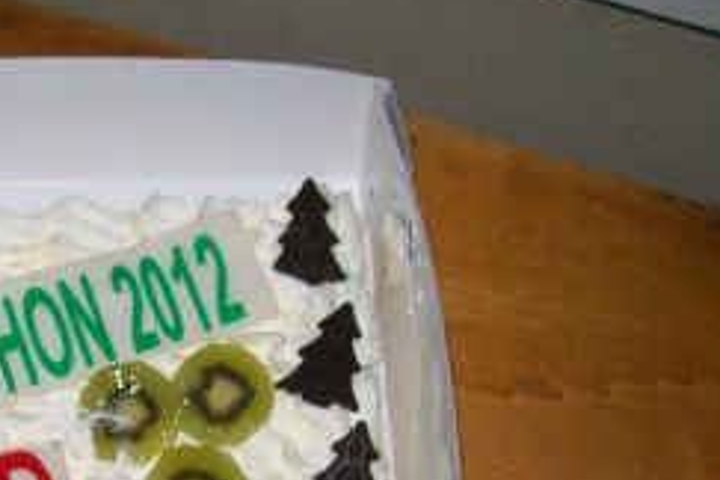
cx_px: 24
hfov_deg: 25.2
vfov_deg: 17.3
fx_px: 1540
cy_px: 490
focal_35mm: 77
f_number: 2.7
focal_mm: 6
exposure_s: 1/60
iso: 64
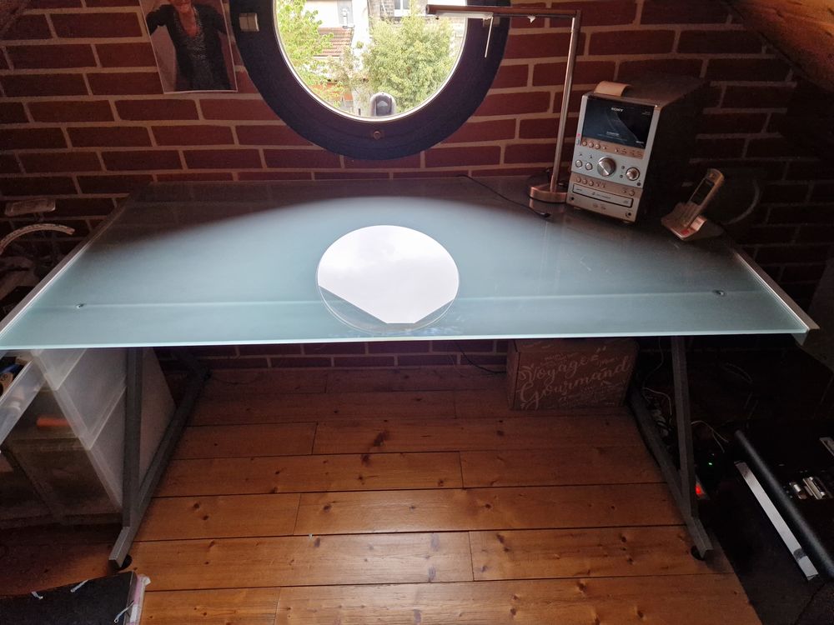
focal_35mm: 23
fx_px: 554
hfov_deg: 73.9
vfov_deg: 58.9
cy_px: 312
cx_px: 417
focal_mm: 5.4
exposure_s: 1/100
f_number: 1.8
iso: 320
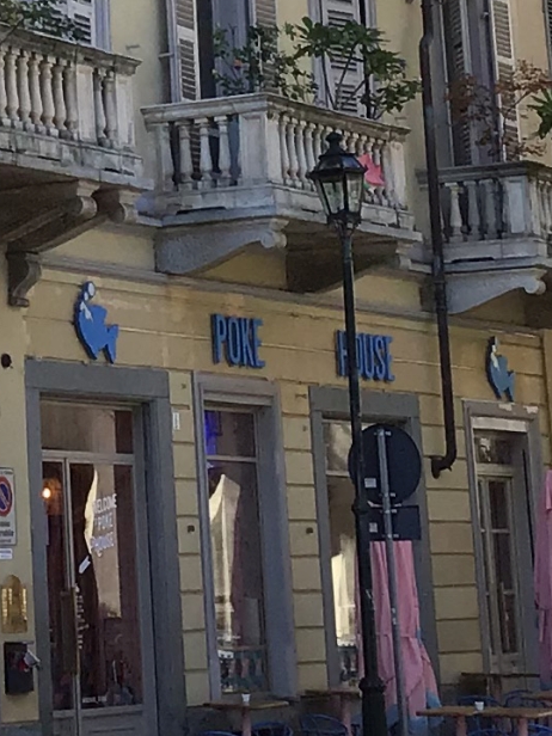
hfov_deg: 10.3
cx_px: -154
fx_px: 2998
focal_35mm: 141
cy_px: -247
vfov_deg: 13.4
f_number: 2.4
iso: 25
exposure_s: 1/323
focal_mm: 3.3
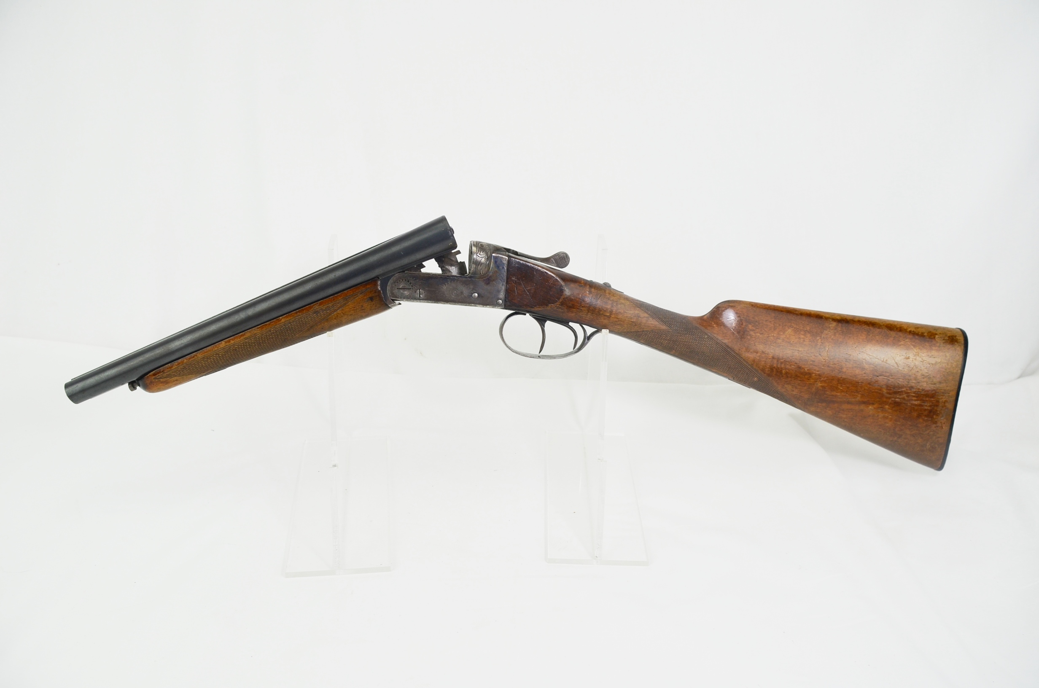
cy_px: 344
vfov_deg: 47.7
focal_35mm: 27
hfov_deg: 67.5
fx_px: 778
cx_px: 520
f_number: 6.3
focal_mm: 18
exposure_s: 1/160
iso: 200
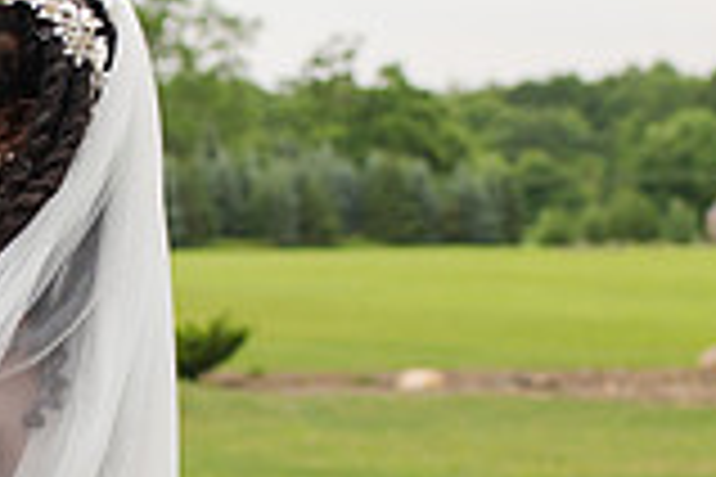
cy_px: 397
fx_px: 2884
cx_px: -119
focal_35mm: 145
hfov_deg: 13.8
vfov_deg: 9.4
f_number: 3.2
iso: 100
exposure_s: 1/250
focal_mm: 35
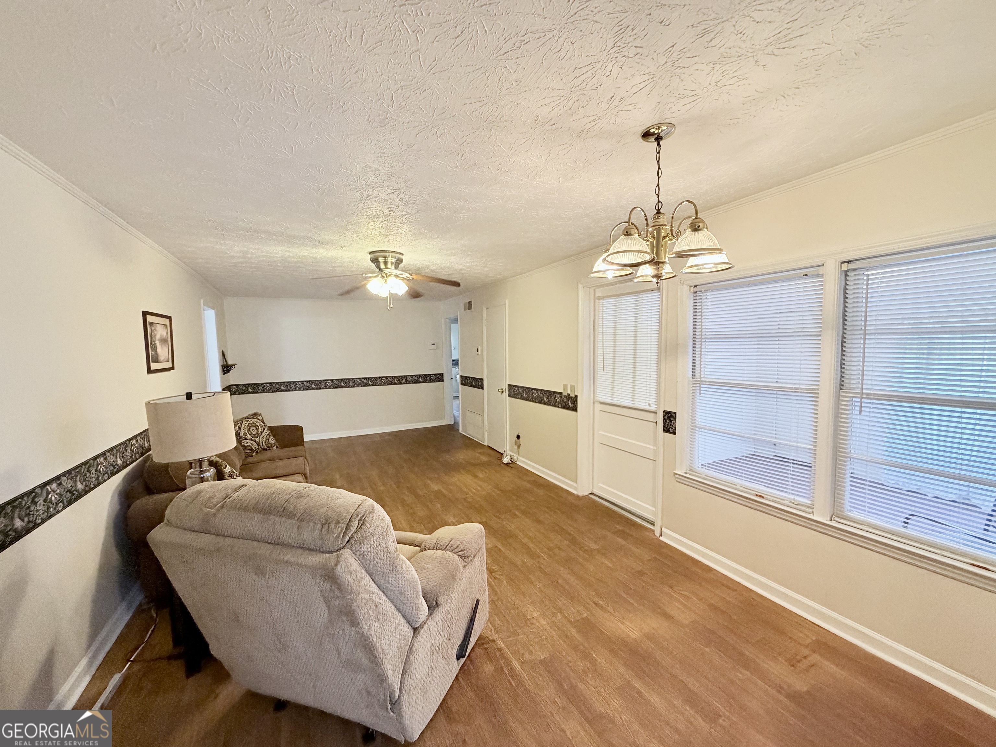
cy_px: 374
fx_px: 403
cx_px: 498
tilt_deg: -4.7
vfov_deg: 85.7
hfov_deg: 102.1
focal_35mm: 14
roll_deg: +1.6
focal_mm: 2.22
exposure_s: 1/60
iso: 400
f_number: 2.2
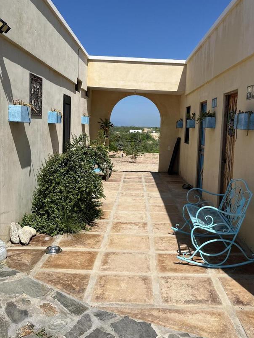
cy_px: 151
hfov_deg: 42.9
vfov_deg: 55.2
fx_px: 323
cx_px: 141
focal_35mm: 33
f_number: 1.6
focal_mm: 5.1
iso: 50
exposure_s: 1/5848
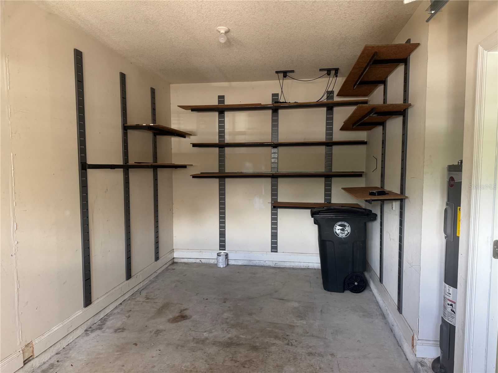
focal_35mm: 24
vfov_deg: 56.8
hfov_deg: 71.6
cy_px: 186
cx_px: 249
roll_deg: -0.1
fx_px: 345
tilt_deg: -5.5
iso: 250
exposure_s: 1/60
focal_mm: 6.76
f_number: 1.78
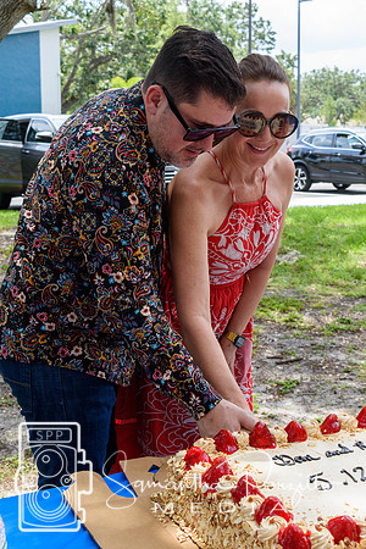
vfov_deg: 38.9
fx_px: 778
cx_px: 183
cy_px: 274
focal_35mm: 51
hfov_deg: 26.5
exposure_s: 1/250
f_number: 8
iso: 250
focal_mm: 34
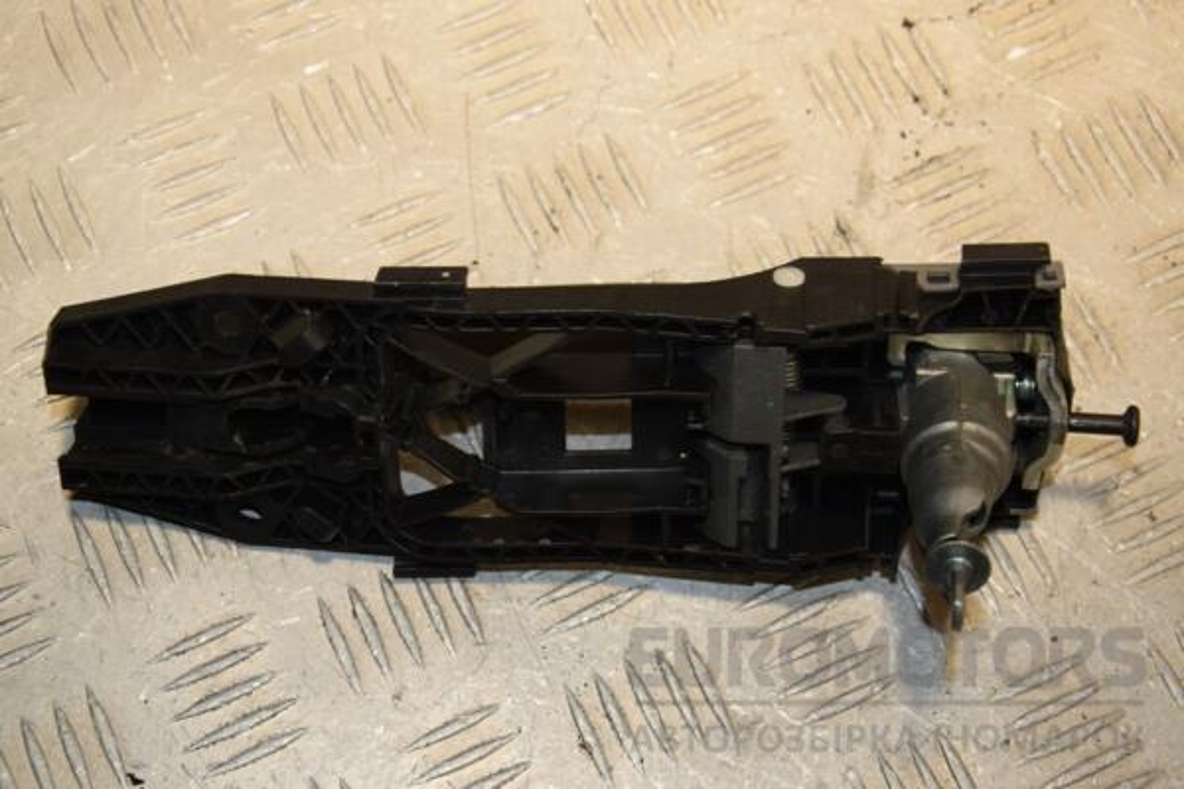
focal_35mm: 72
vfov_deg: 18.9
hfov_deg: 28.1
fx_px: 2368
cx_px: 592
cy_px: 394
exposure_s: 1/200
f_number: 7.1
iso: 800
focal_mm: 48
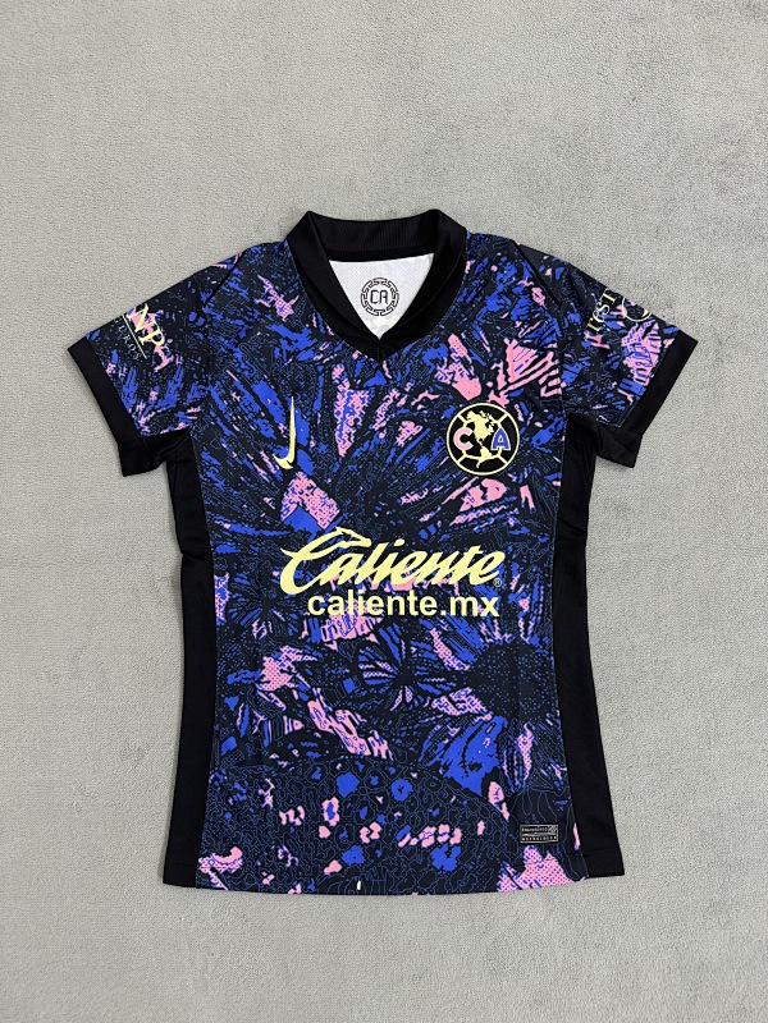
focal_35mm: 24
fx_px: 710
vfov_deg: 71.6
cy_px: 512
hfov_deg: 56.8
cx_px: 384
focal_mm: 6.76
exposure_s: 1/50
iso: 250
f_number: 1.78
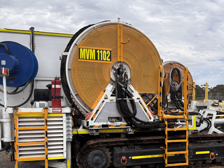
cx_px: 170
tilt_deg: -0.9
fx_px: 291
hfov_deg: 40.8
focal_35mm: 45
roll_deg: -2.6
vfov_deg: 31.8
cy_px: 118
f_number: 1.6
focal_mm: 5.96
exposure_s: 1/3534
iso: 50
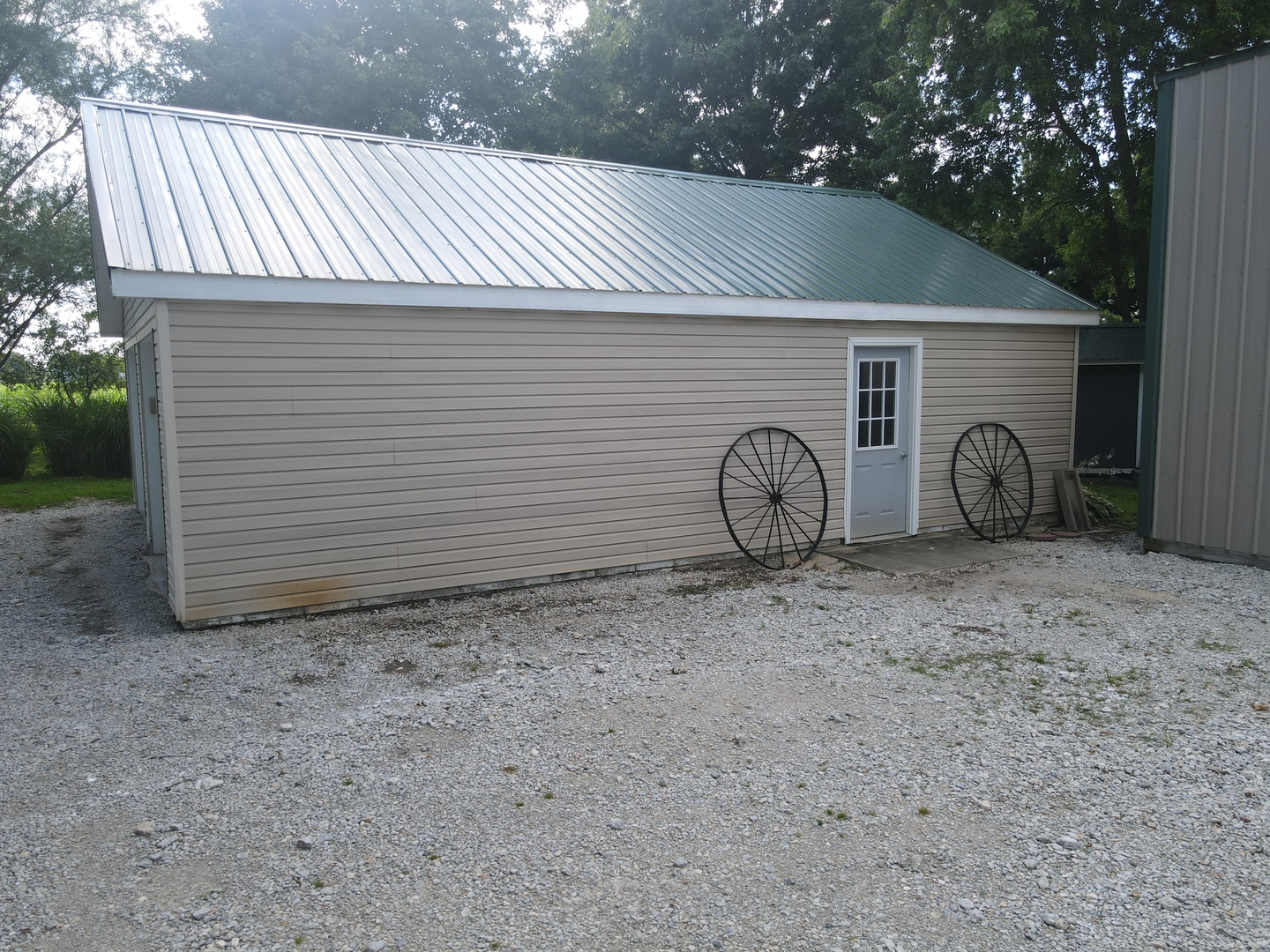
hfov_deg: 71.6
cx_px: 635
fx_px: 881
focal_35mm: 24
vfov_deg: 56.8
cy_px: 476
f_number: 2.8
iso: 100
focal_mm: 4.5
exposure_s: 1/180
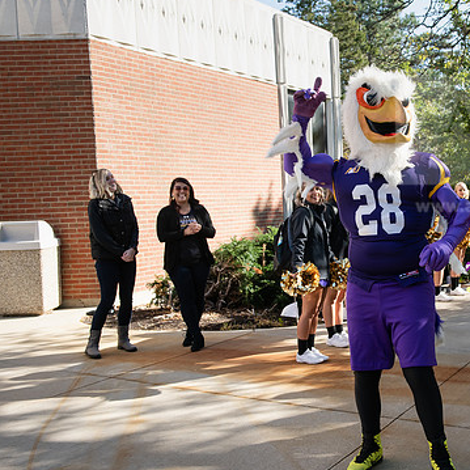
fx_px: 676
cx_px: 356
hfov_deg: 37.3
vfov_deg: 38.3
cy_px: 234
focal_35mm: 44
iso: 400
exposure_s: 1/640
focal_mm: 32
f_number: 5.6
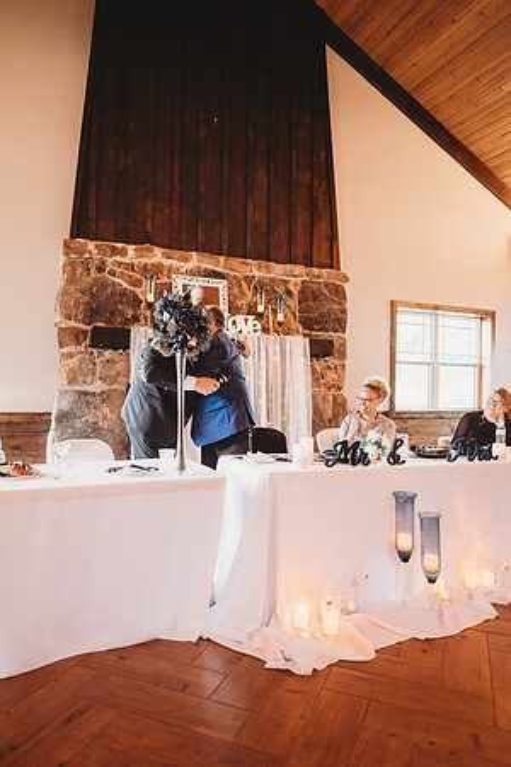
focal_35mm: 24
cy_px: 384
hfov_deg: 53.1
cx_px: 256
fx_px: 511
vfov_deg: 73.7
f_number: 2.5
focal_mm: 24
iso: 2000
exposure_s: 1/125
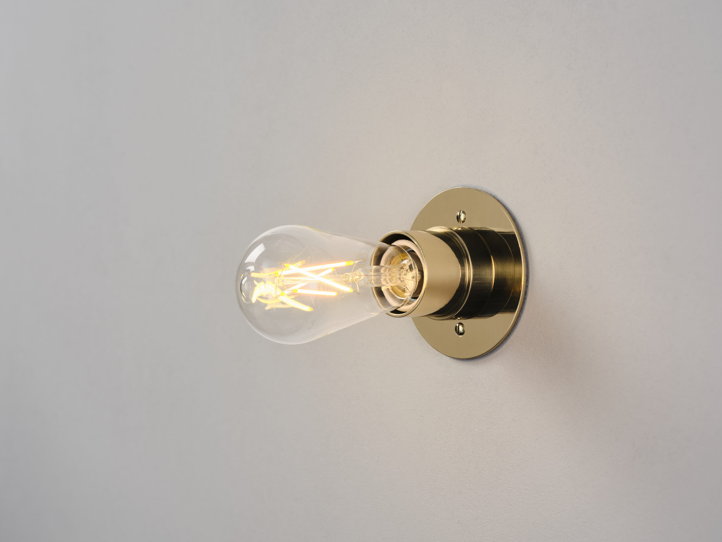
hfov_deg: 22.5
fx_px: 1815
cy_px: 271
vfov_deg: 17.0
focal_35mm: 87
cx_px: 361
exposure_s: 1/100
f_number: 11
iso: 320
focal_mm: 110
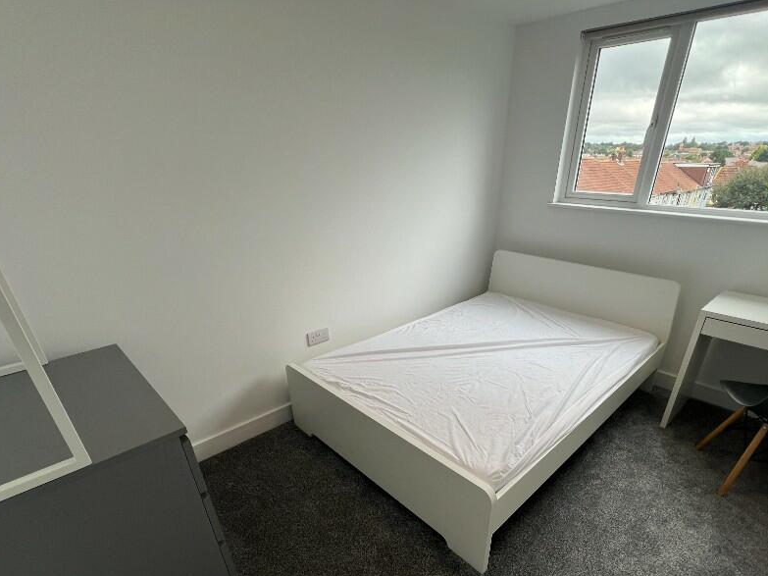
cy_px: 375
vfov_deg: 72.9
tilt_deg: -29.4
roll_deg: -0.2
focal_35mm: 17
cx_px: 414
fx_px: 377
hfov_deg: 90.9
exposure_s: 1/99
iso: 40
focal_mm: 1.57
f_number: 1.8
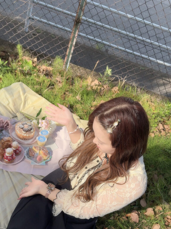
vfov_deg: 53.4
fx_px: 224
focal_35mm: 34
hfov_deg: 41.5
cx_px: 66
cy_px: 143
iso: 50
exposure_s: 1/2141
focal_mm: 5.96
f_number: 1.6
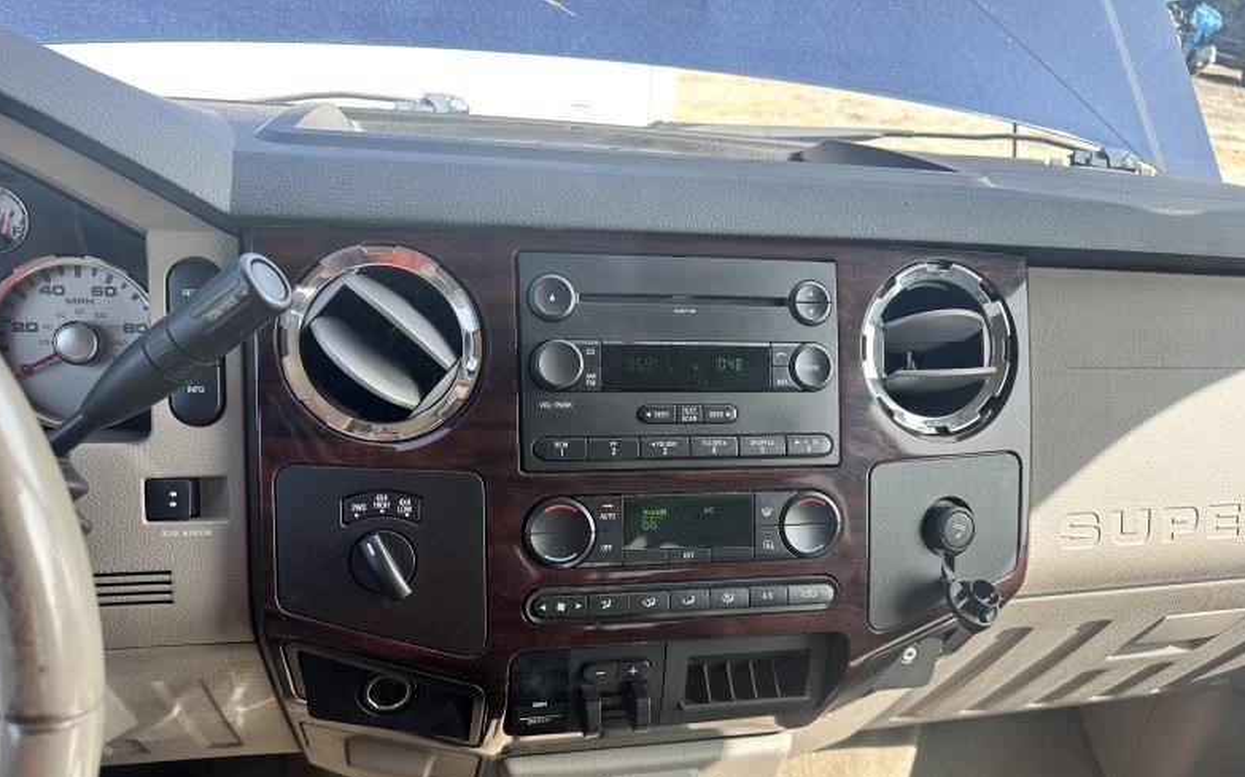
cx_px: 622
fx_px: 882
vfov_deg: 47.2
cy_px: 475
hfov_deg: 70.4
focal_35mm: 26
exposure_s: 1/380
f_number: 1.78
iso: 80
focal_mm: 6.86
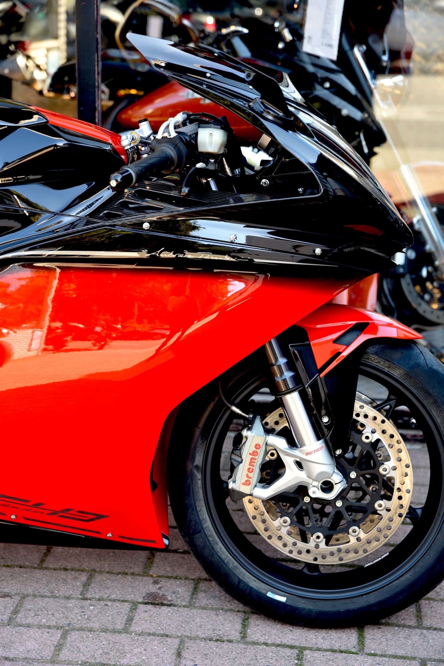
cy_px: 333
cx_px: 222
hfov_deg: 19.5
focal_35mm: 70
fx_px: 1294
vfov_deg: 28.8
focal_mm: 70
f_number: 4
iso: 200
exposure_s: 1/60
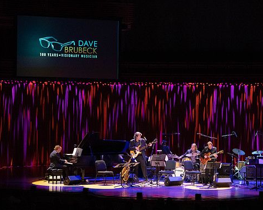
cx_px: 157
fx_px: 887
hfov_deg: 16.9
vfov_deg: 13.5
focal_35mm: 114
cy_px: 105
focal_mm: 100
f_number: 6.3
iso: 8000
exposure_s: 1/250
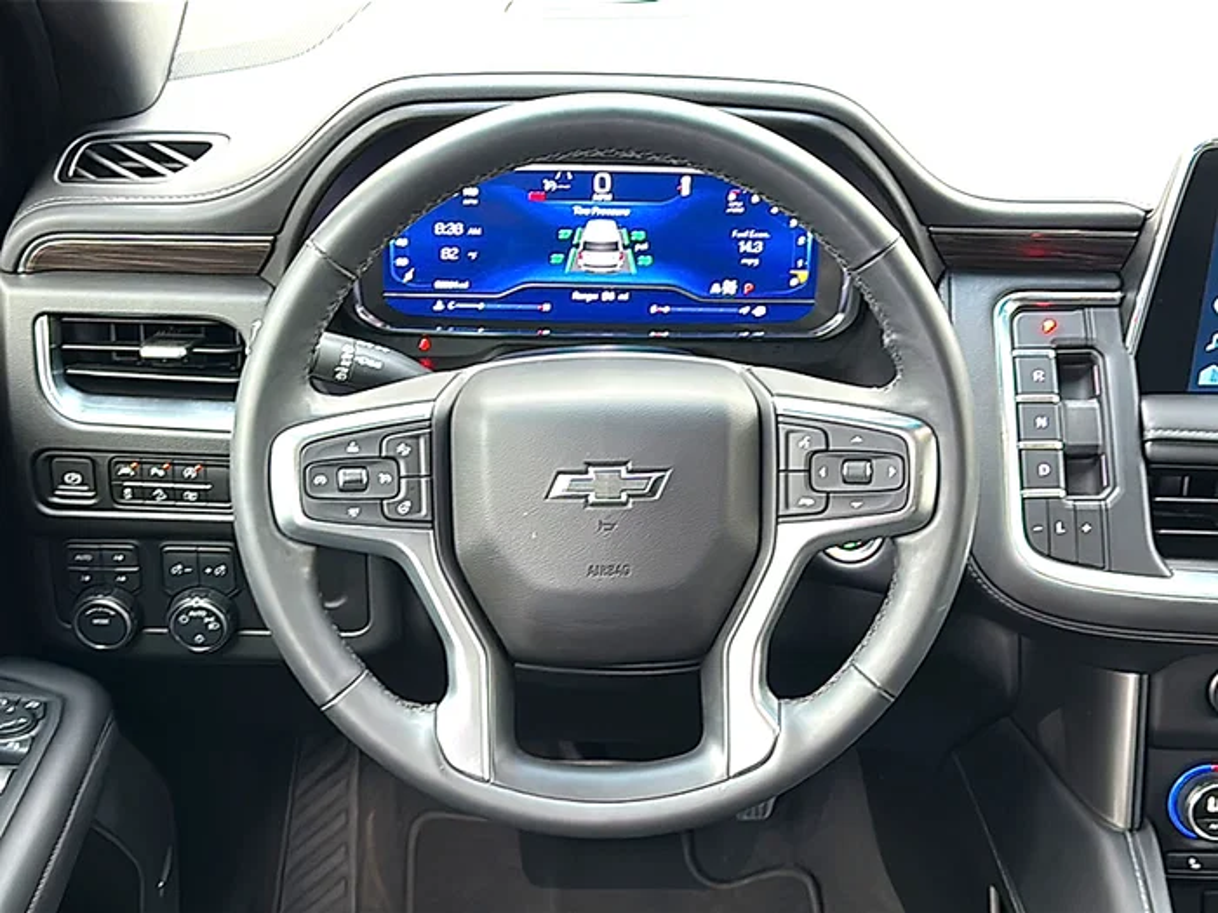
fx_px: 1443
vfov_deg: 35.1
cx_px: 609
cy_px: 456
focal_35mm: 41
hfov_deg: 45.8
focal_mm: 6.86
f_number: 1.78
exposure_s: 1/40
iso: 200
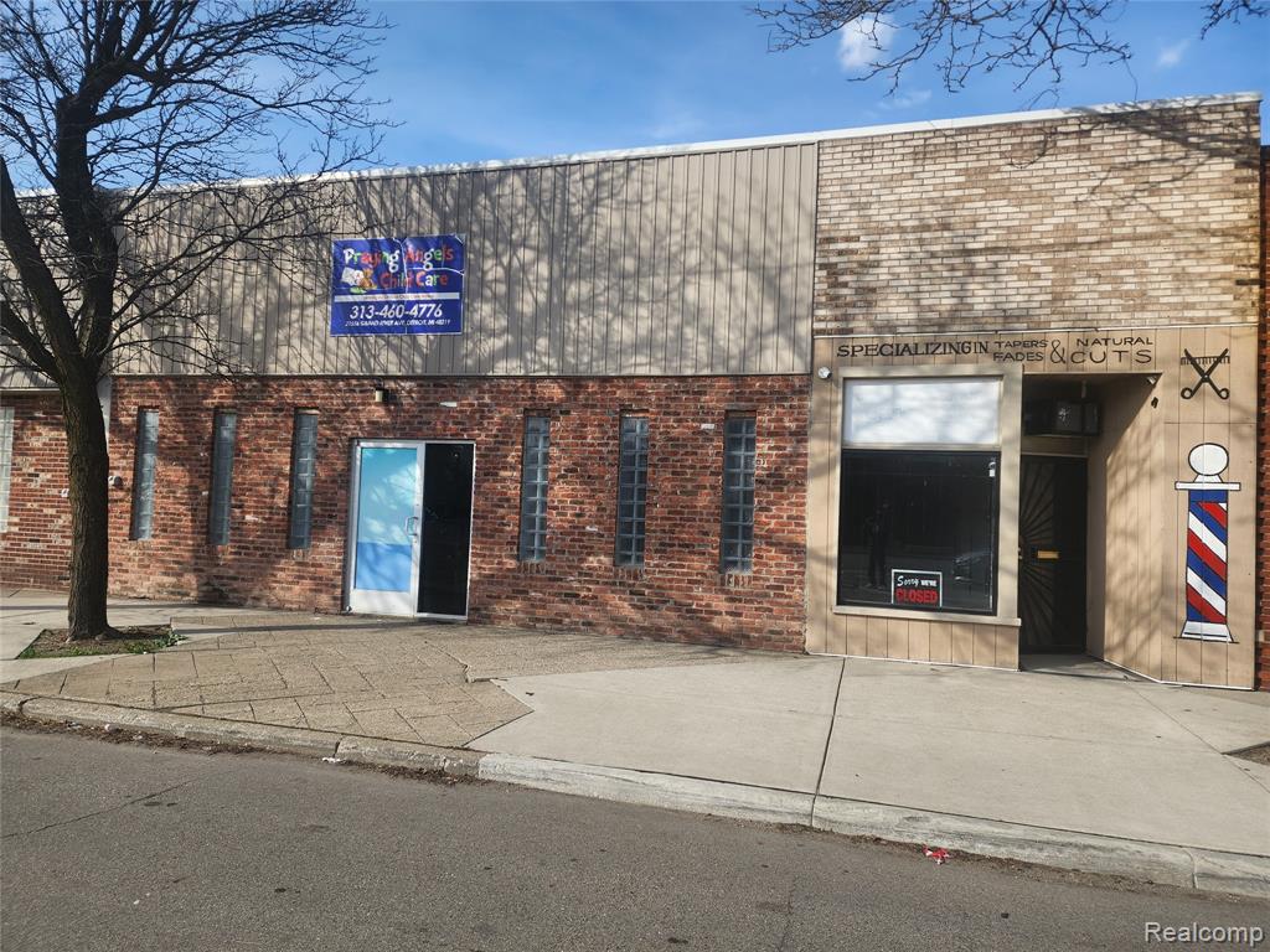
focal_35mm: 23
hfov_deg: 73.9
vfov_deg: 58.9
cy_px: 476
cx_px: 635
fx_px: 844
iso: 12
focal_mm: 6.4
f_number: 1.8
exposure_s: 1/765
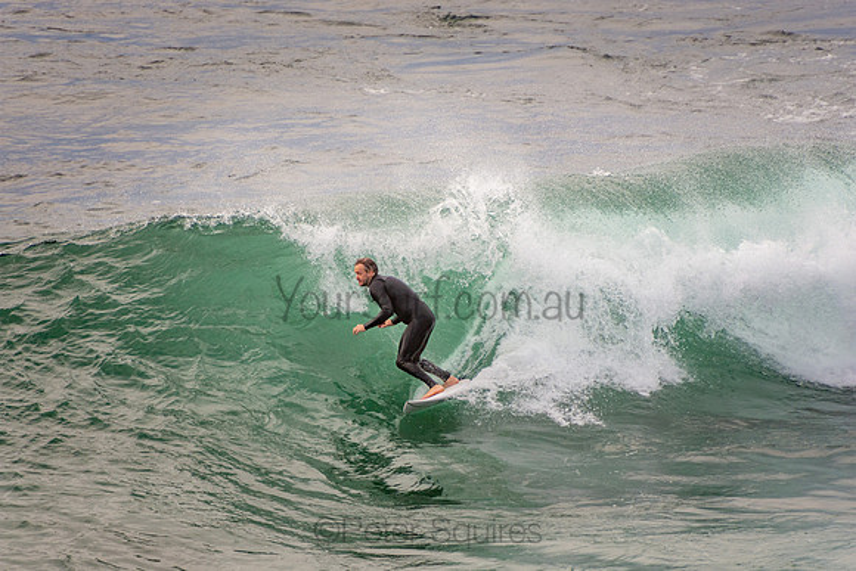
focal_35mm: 600
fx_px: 14269
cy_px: 286
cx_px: 428
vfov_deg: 2.3
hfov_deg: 3.4
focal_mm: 400
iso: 400
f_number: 5.6
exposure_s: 1/800
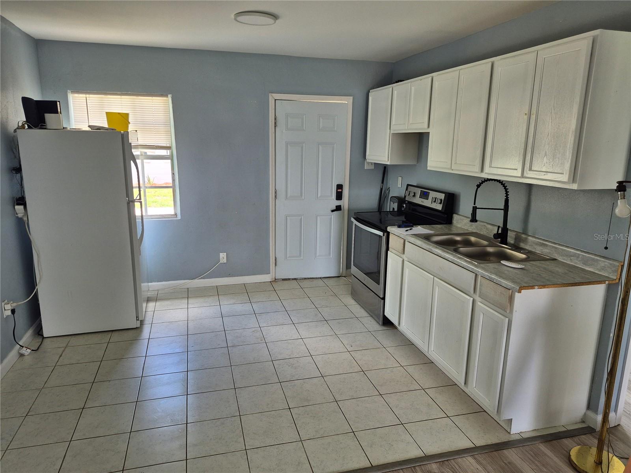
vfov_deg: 58.9
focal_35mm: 23
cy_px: 236
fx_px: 419
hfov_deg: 73.9
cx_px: 316
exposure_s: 1/180
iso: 80
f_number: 1.8
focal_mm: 5.4
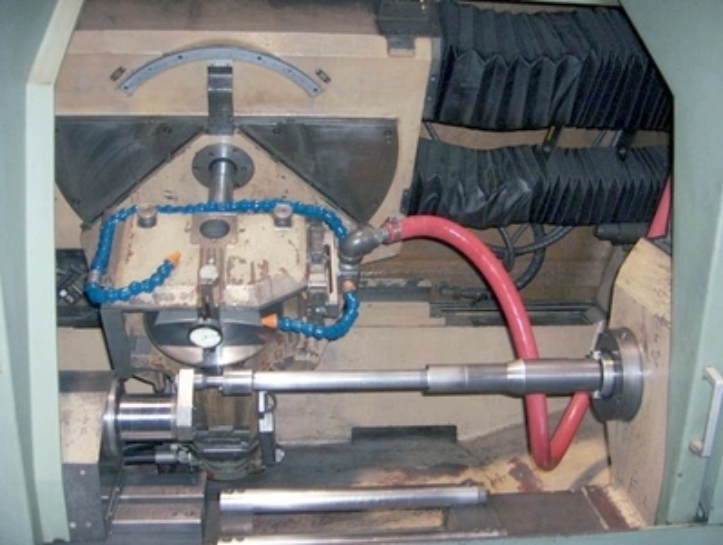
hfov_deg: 47.8
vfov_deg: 36.9
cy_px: 272
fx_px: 816
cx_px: 362
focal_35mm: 39
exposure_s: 1/60
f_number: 2.8
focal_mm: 8
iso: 100
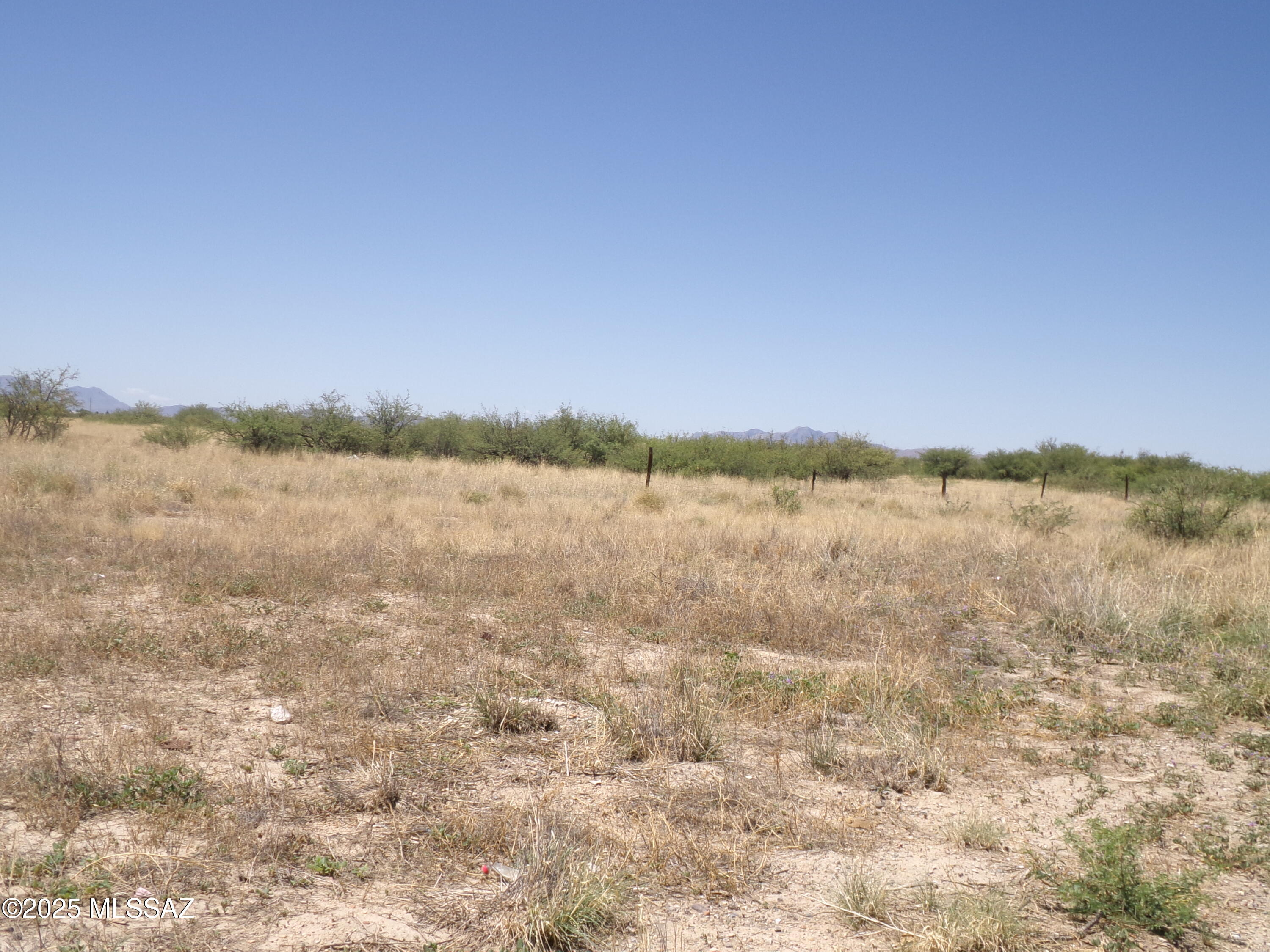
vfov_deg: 38.7
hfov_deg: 50.1
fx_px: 1357
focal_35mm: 37
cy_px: 476
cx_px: 635
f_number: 11.85
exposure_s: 1/100
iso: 100
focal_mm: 6.6
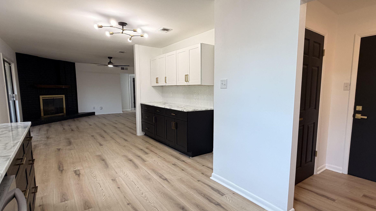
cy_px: 115
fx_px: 199
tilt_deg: -7.3
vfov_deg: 55.8
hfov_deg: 86.2
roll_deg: -0.4
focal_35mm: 20
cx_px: 212
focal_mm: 2.22
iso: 125
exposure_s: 1/120
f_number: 2.2
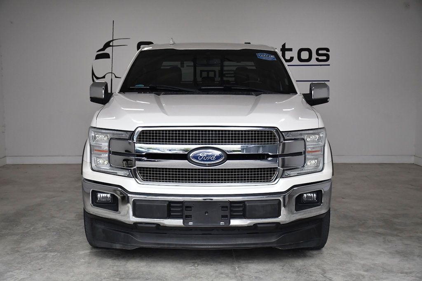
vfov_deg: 28.1
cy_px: 140
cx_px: 211
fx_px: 563
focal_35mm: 48
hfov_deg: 41.1
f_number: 4
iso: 1250
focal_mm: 32
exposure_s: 1/2500
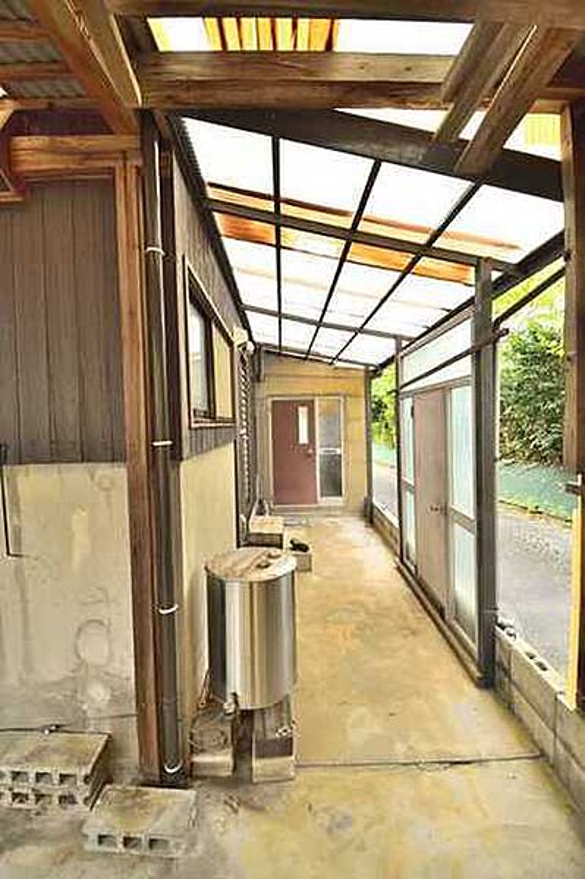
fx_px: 366
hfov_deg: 77.2
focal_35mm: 15
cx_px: 292
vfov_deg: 100.4
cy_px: 440
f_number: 8
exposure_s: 1/30
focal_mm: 10
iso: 100
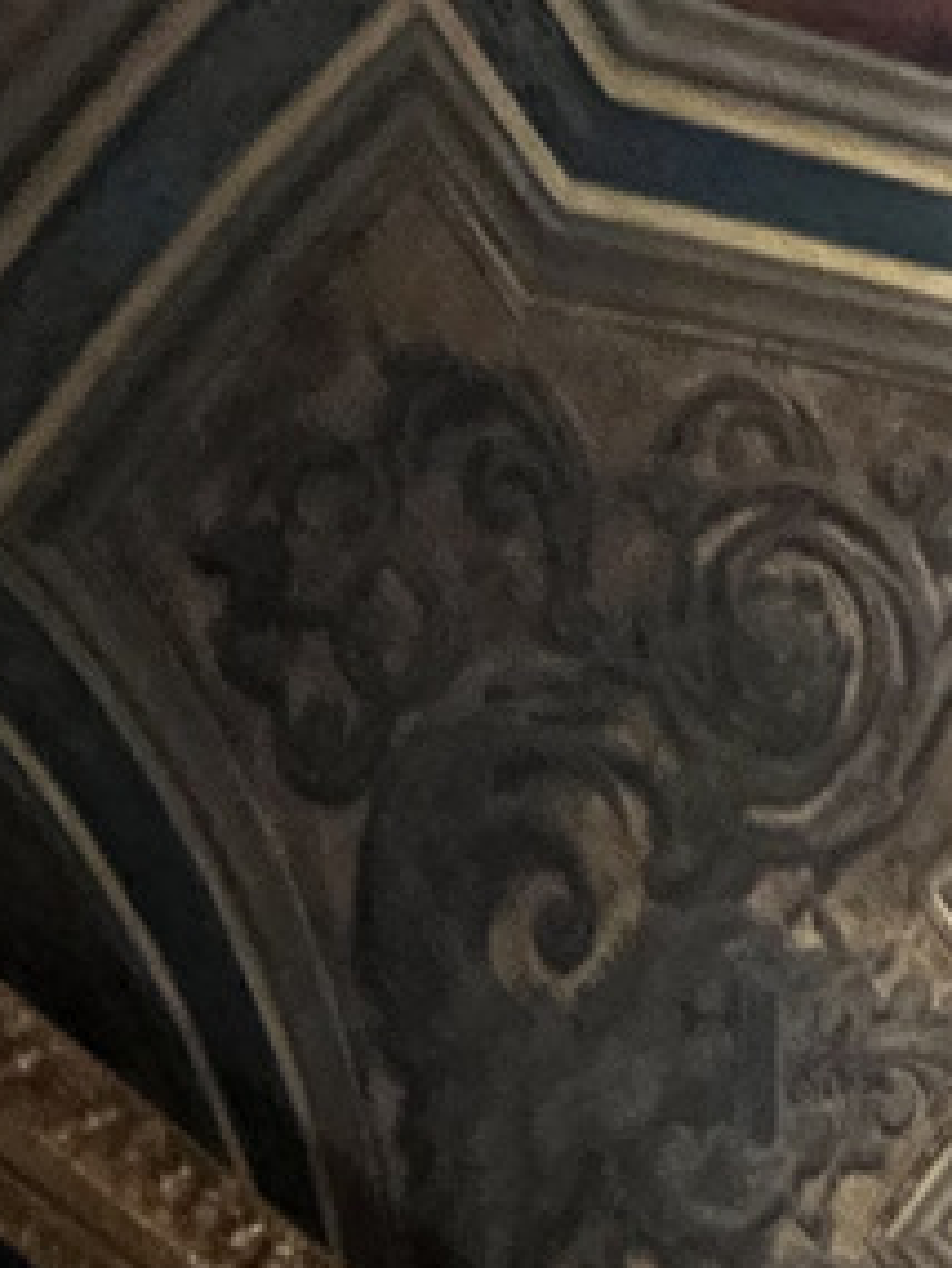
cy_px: 2812
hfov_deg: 13.0
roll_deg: +1.4
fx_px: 2675
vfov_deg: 16.4
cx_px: 2500
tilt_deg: +3.4
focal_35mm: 73
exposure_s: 1/33
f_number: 1.8
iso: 1000
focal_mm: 1.57
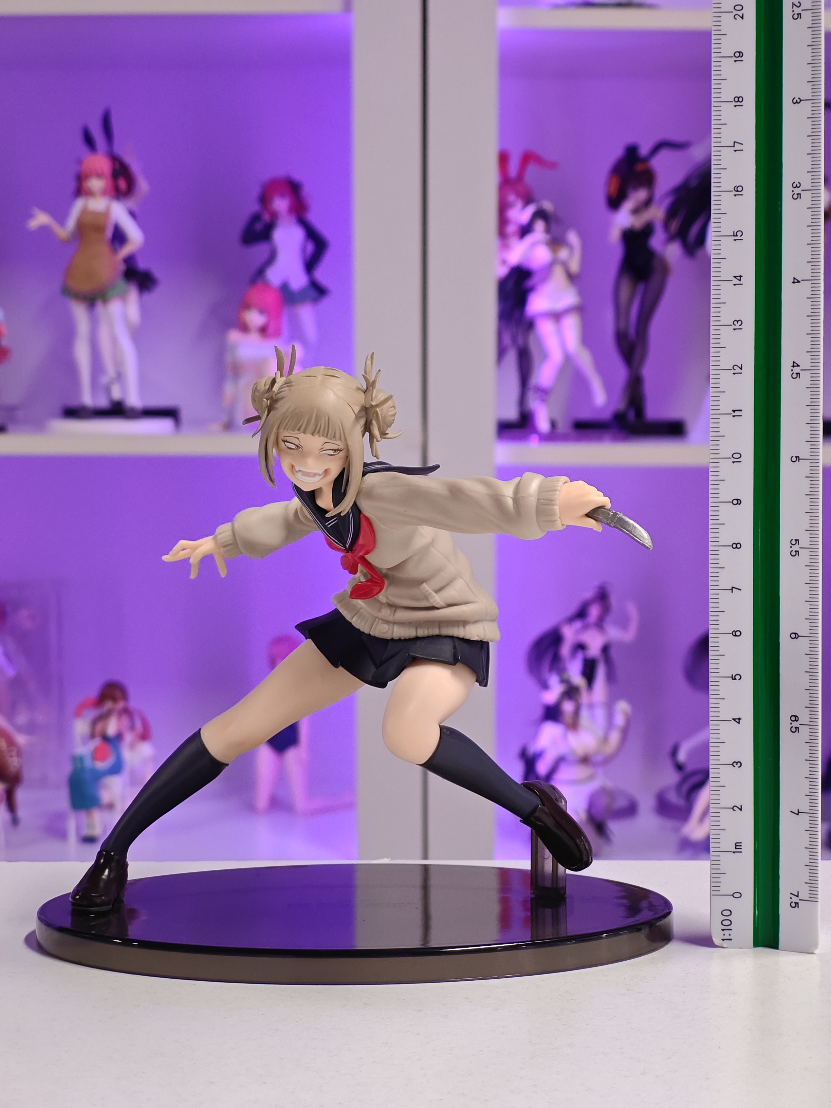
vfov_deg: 24.4
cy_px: 554
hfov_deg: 18.4
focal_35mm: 80
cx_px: 416
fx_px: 2561
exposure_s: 1/33.3
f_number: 2.4
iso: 800
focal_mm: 7.48
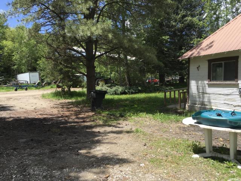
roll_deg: -0.1
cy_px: 90
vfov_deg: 48.2
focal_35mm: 29
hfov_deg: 61.7
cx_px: 120
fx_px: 202
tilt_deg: +0.3
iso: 25
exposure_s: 1/793
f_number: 2.2
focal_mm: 4.15
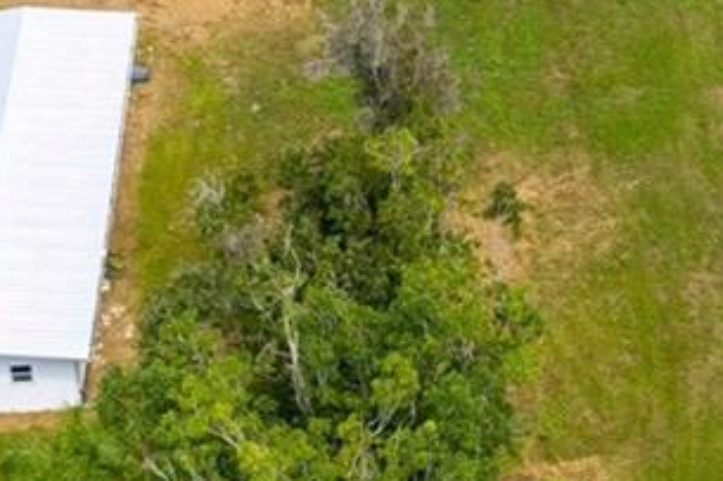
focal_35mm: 147
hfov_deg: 13.8
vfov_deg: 8.9
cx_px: 730
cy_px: -423
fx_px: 2951
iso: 100
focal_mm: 10.26
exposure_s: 1/240
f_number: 5
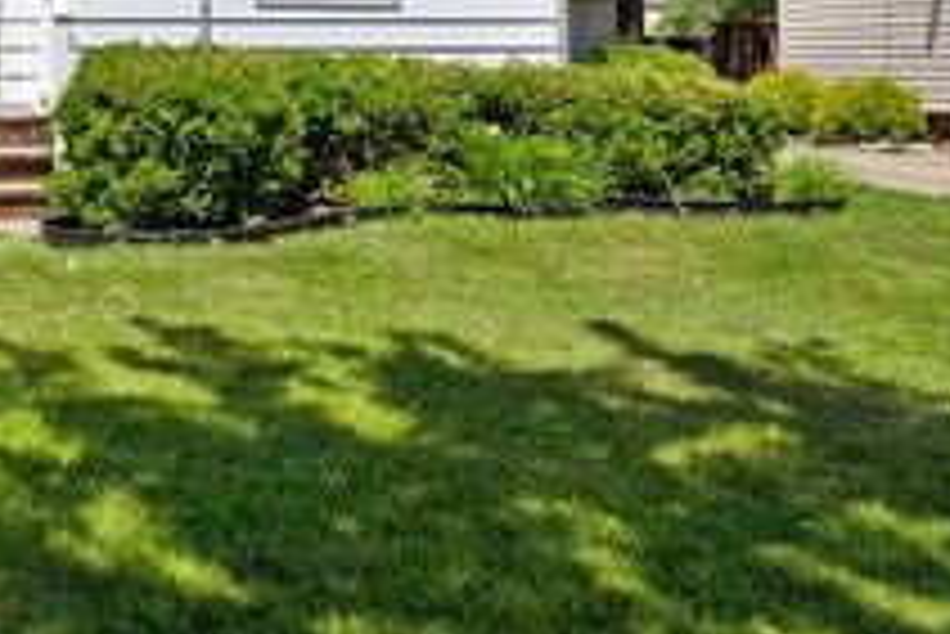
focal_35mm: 57
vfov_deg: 22.3
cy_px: -85
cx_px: -104
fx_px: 1505
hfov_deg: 31.1
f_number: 7.1
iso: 400
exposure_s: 1/1250
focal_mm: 24
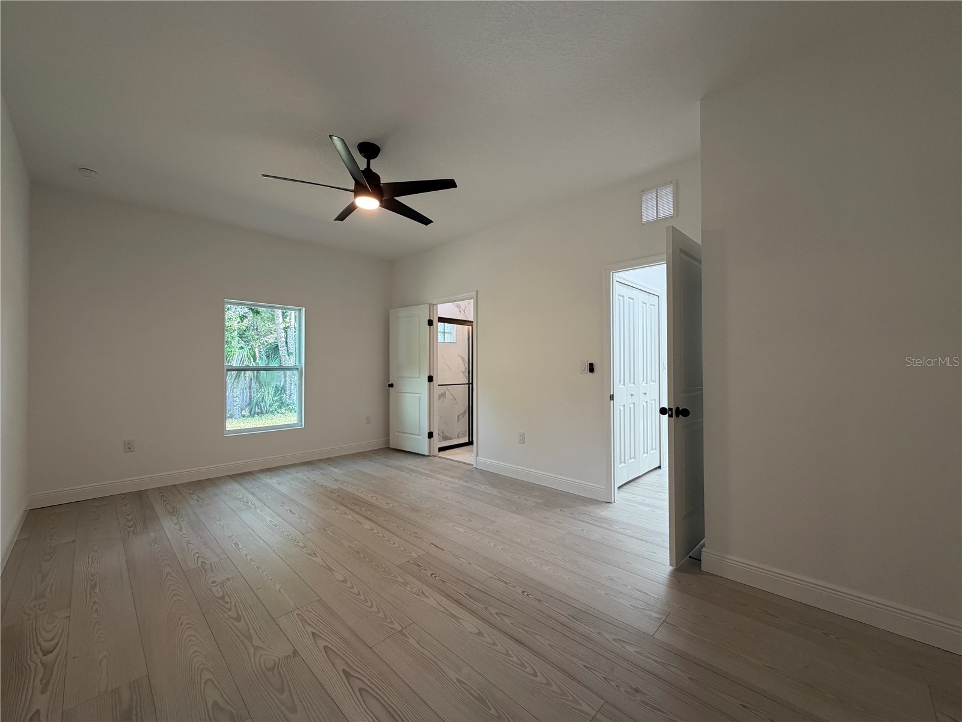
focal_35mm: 14
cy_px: 361
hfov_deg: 102.1
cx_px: 481
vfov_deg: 85.7
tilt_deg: +0.5
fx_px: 389
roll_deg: +0.3
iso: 200
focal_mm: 2.22
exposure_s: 1/120
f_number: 2.2
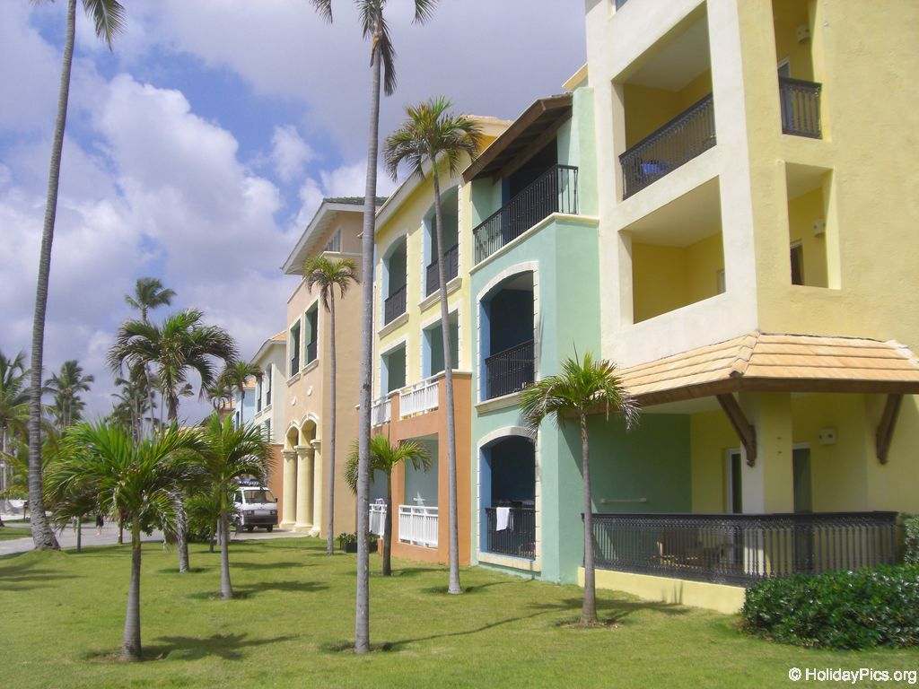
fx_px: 1009
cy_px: 344
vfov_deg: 37.7
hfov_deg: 49.0
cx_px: 460
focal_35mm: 38
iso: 64
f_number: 8
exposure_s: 1/250
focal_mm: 6.2
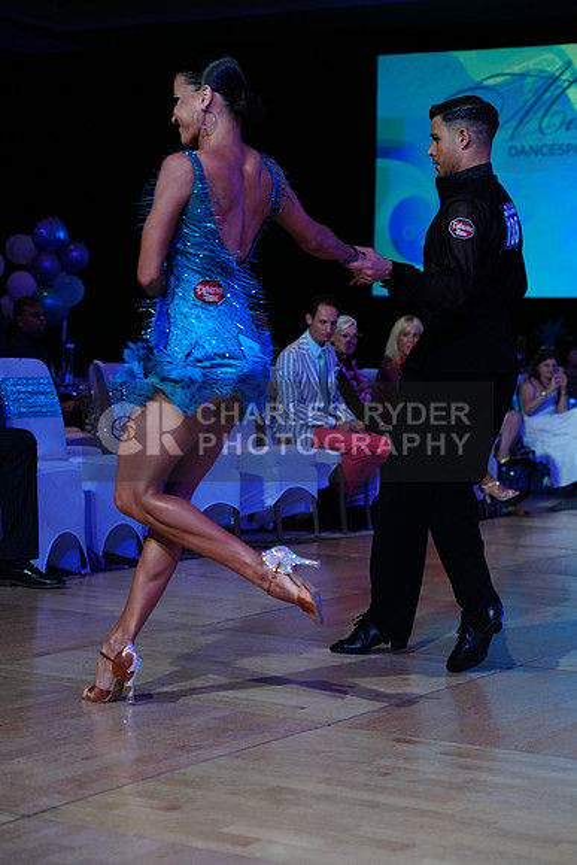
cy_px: 432
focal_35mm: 70
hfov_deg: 19.5
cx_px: 288
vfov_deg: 28.8
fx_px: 1682
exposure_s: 1/400
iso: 2500
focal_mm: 70
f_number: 4
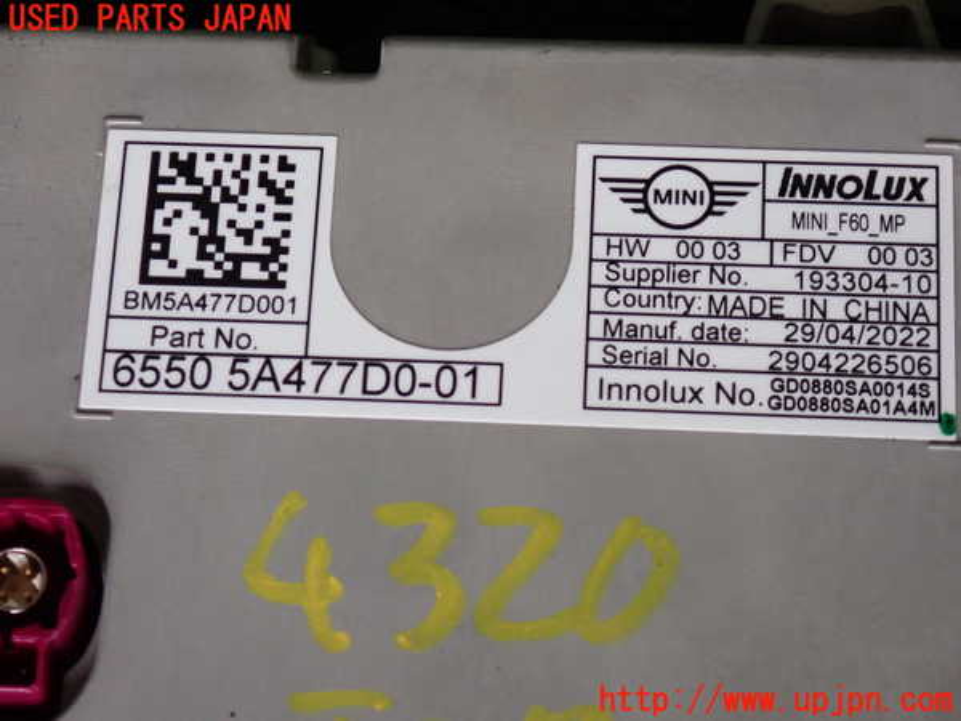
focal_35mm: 100
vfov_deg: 14.8
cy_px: 360
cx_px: 480
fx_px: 2776
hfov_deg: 19.6
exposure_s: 1/100
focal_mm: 18
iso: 640
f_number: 4.9
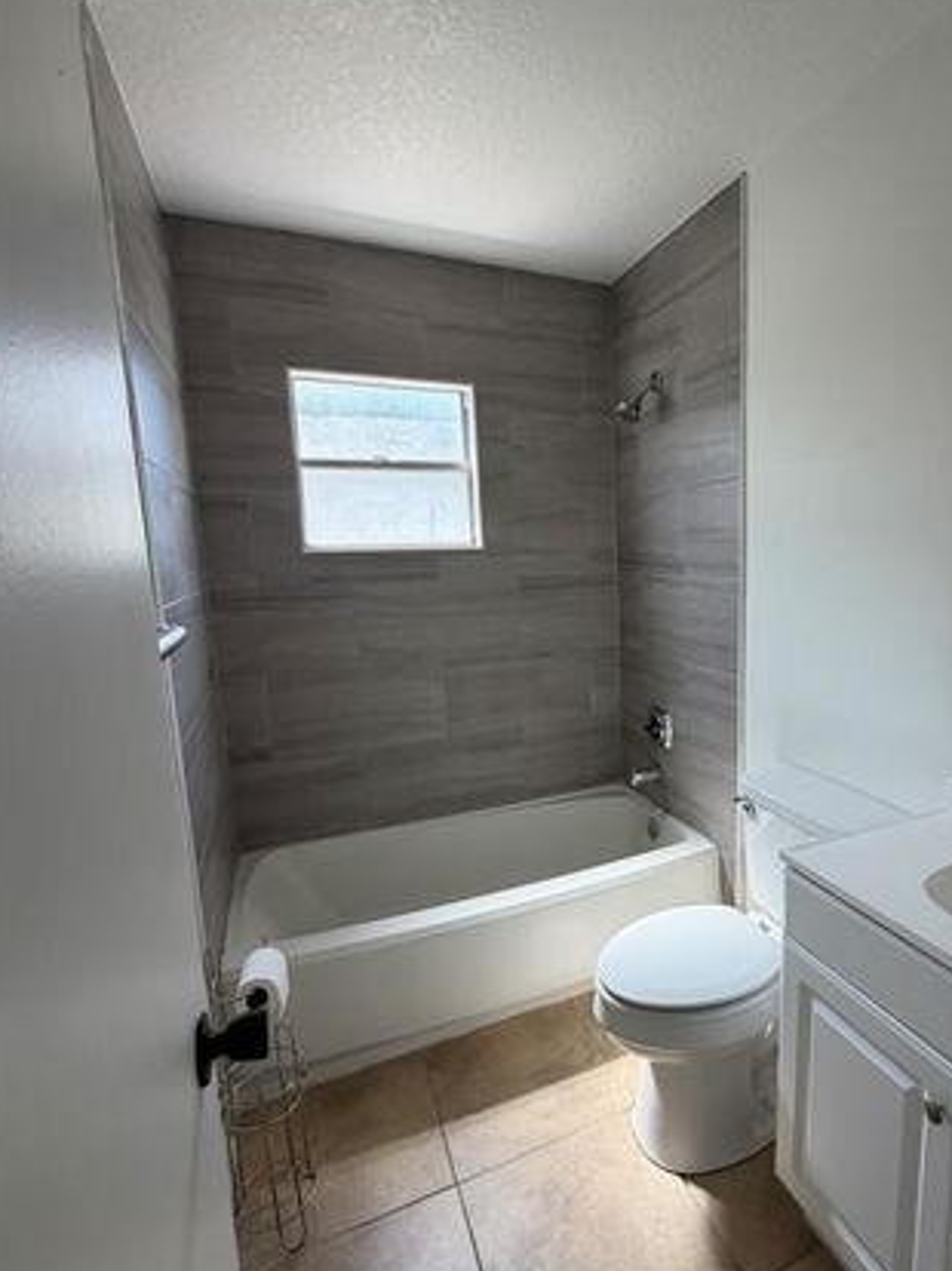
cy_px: 651
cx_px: 597
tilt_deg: -8.4
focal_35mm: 18
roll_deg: +0.4
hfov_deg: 70.3
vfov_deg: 87.8
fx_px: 661
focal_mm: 2.22
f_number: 2.2
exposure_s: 1/121
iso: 80
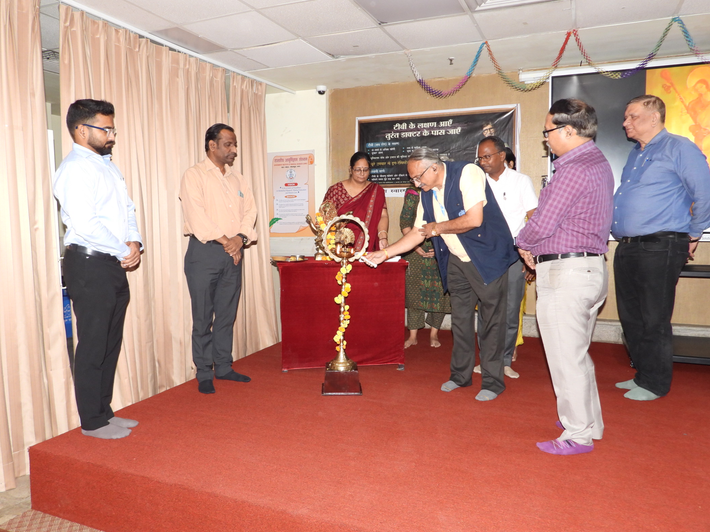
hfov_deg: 67.3
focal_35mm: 26
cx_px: 344
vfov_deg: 53.1
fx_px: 533
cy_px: 256
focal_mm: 4.3
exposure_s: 1/30
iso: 200
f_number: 2.8
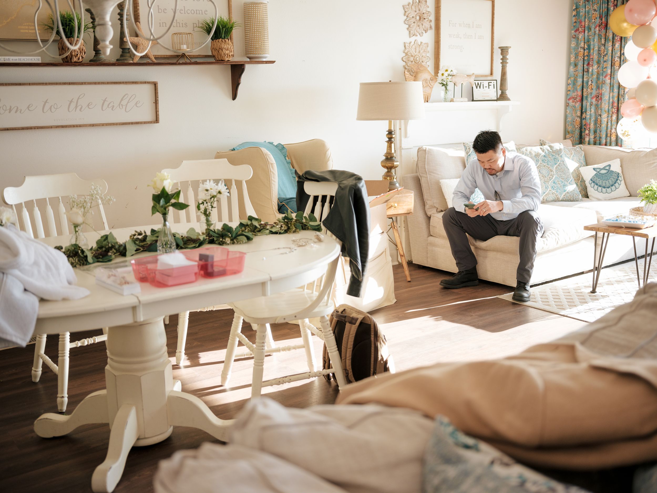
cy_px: 246
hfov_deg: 46.8
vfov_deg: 36.0
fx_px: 759
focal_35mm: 40
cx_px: 328
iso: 800
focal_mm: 50
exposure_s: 1/250
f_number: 3.5
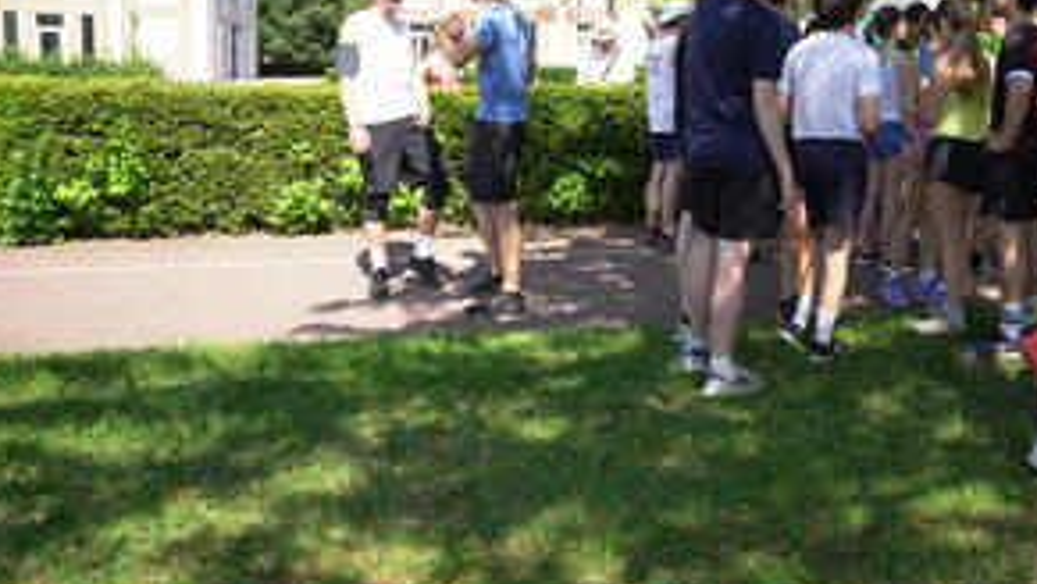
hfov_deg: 52.9
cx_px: 691
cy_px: 201
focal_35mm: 37
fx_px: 1018
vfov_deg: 31.8
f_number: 2.8
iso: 800
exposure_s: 1/8000
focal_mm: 25.7
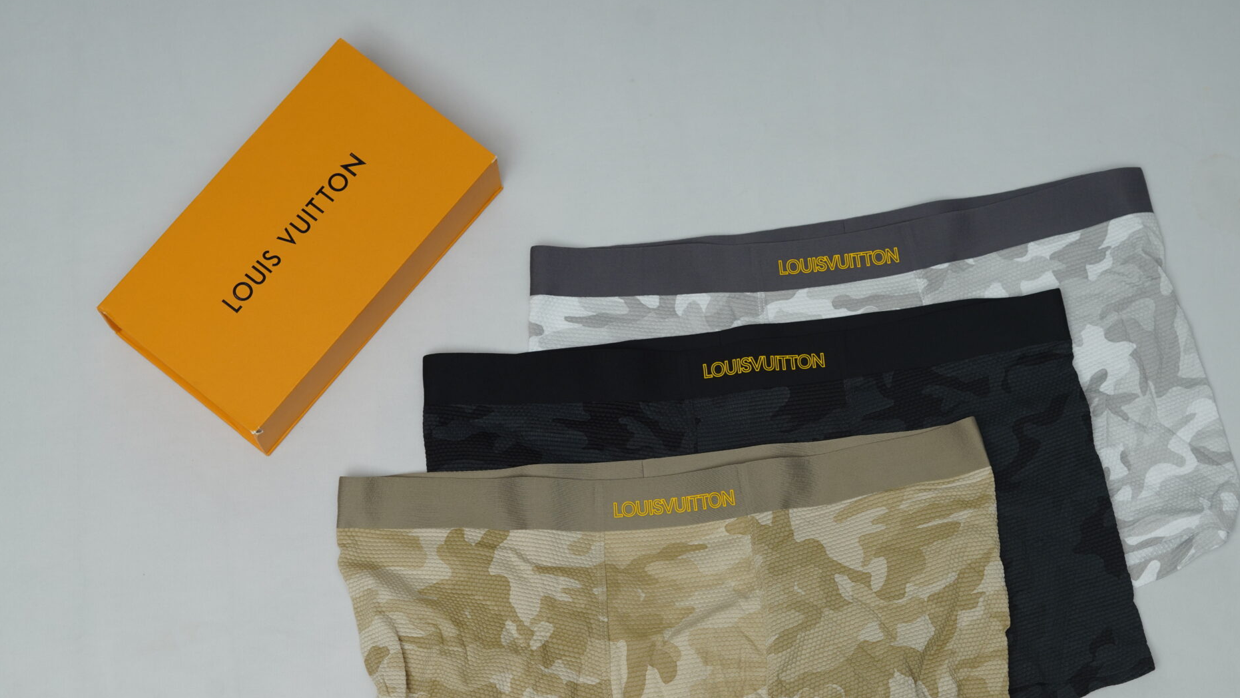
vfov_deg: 16.7
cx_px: 712
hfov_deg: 29.3
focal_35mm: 72
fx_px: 2368
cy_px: 511
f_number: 6.3
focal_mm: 50
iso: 320
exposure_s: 1/200
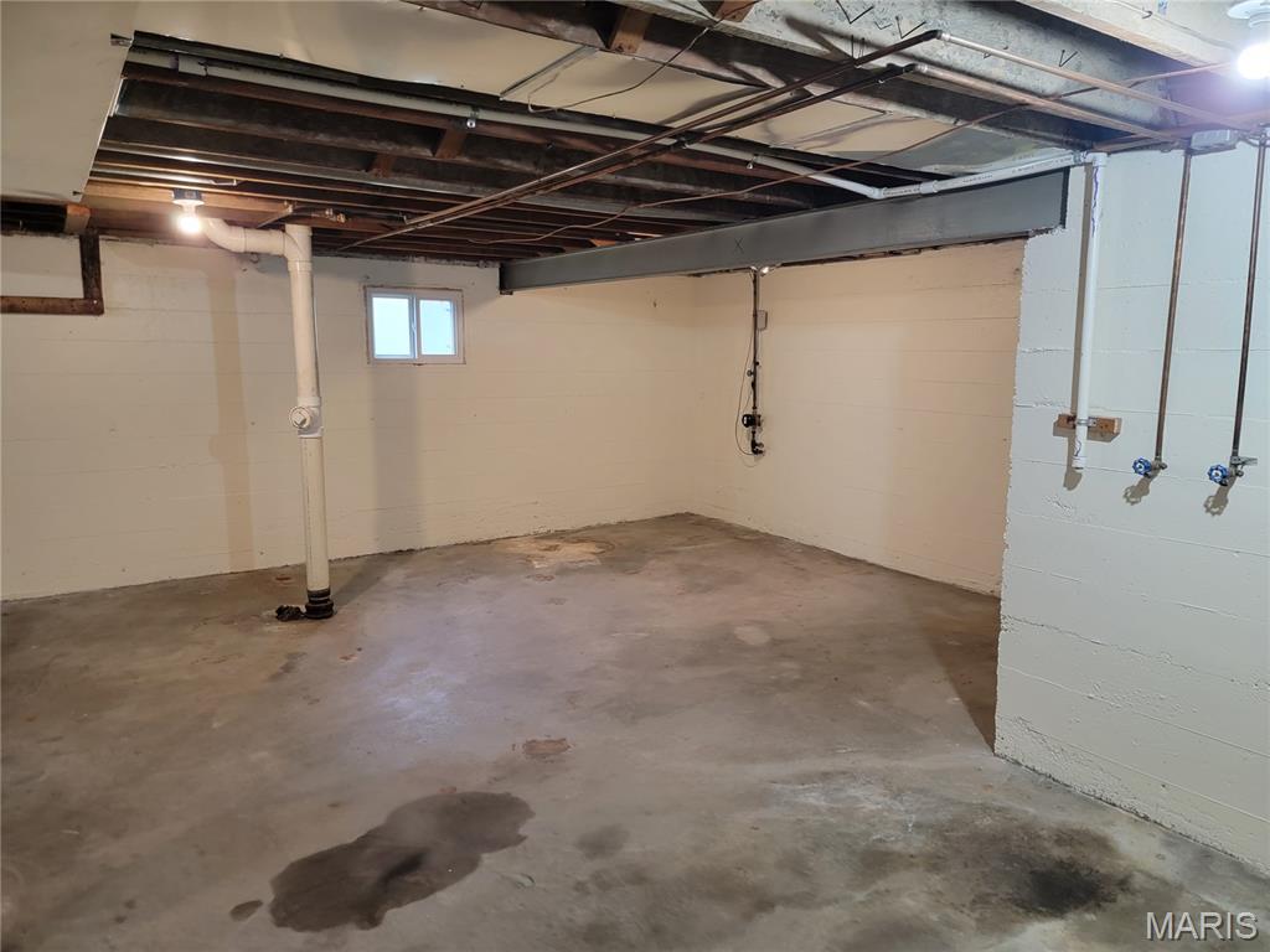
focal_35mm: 24
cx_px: 635
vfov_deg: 56.8
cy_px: 476
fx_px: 881
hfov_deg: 71.6
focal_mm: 6.7
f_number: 1.8
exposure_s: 1/40
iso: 320
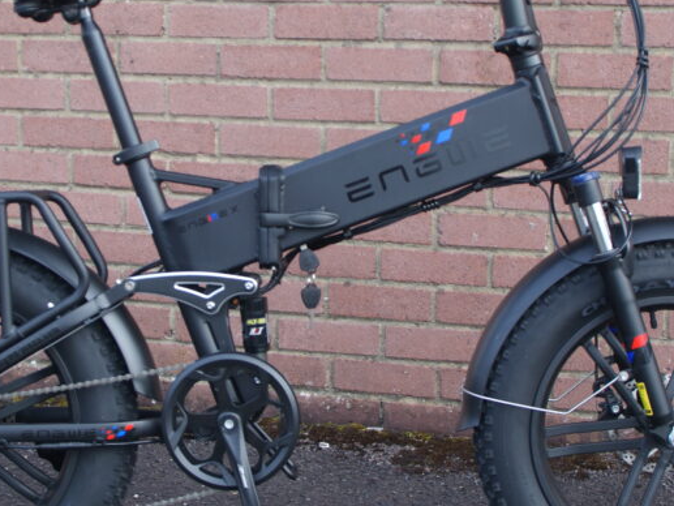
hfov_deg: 24.4
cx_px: 279
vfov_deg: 18.4
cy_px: 201
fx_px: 1558
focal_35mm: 80
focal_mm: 28
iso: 160
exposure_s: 1/50
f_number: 5.6
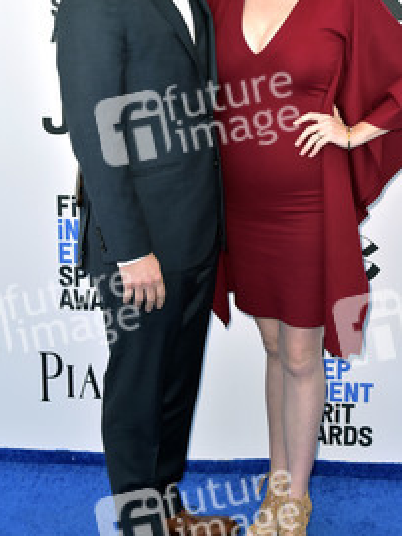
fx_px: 1547
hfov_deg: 14.8
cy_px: 219
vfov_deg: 19.6
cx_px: 256
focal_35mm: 100
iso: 500
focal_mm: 70
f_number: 6.3
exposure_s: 1/320
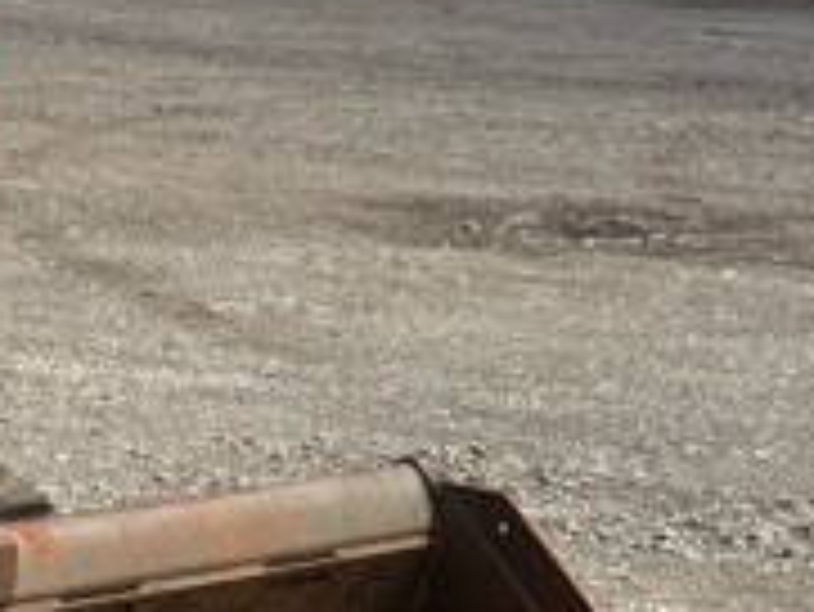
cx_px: -486
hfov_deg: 13.5
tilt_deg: -11.6
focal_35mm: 136
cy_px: 513
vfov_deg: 10.9
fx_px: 3200
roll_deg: +0.1
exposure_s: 1/5319
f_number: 1.78
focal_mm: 6.76
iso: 80
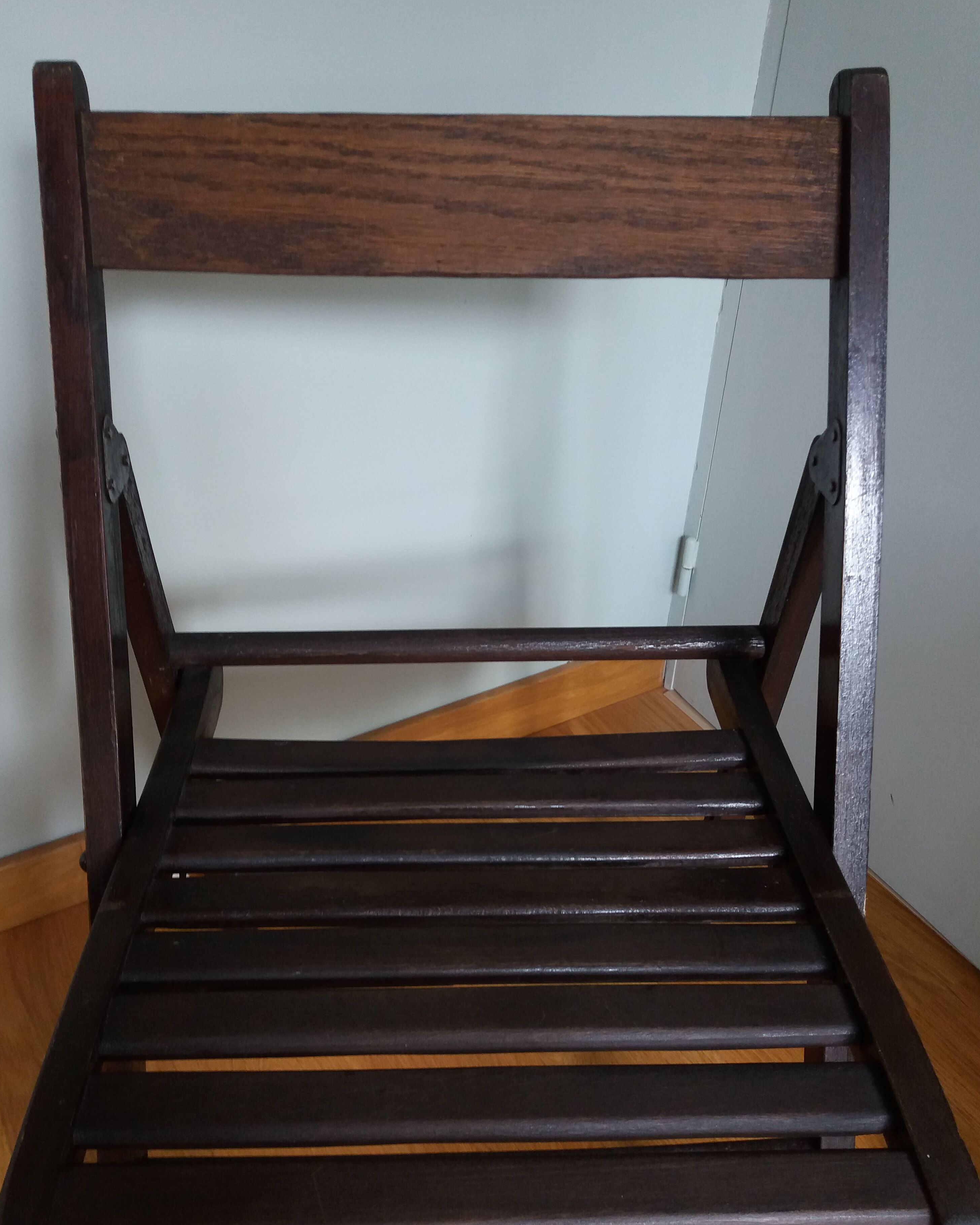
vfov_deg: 57.1
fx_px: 1124
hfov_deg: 47.1
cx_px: 470
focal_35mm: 31
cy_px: 660
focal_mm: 3.7
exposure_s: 1/33
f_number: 1.9
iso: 100
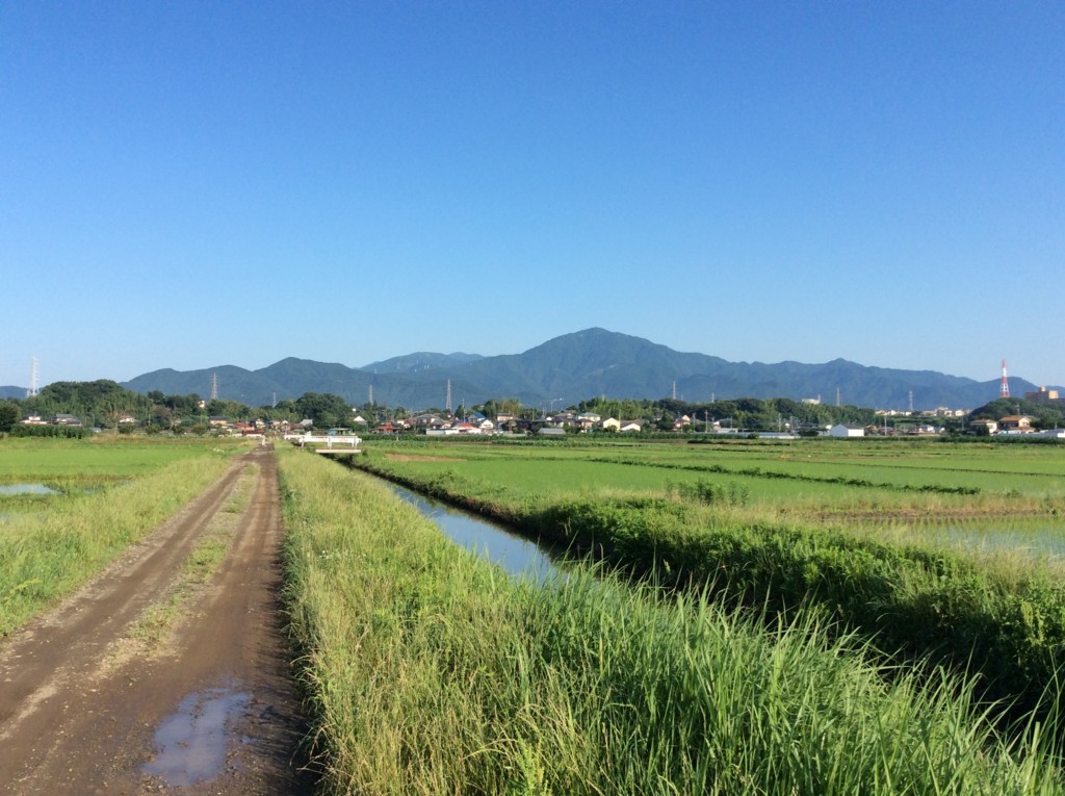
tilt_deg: +2.3
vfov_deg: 44.1
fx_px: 983
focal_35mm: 32
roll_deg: +1.6
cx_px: 532
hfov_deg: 56.9
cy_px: 398
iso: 32
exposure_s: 1/1003
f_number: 2.4
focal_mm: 3.3
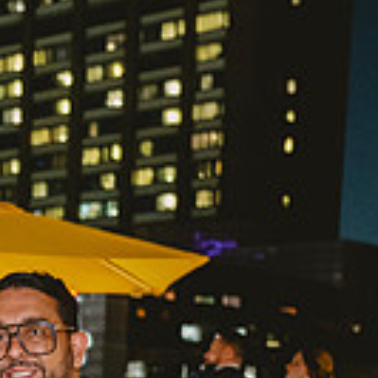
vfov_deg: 15.6
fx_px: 1285
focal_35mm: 104
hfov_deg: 14.9
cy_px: 547
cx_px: -276
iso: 2500
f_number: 2.8
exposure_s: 1/20
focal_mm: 28
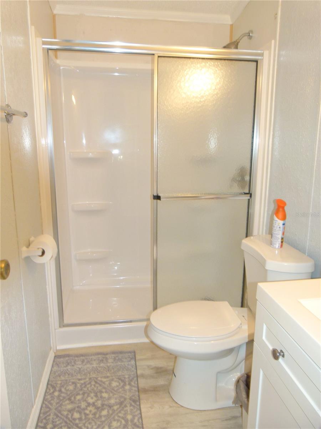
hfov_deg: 54.9
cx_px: 160
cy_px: 214
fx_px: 309
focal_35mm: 25
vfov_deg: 69.4
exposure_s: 1/20
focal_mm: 4.5
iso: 100
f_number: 2.8
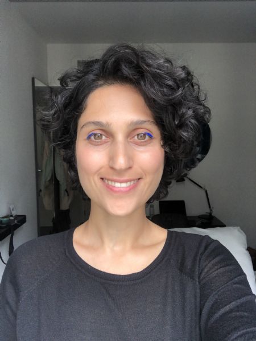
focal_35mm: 32
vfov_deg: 56.8
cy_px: 170
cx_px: 128
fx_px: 315
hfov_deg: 44.2
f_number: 2.2
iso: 32
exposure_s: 1/120
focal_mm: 2.87
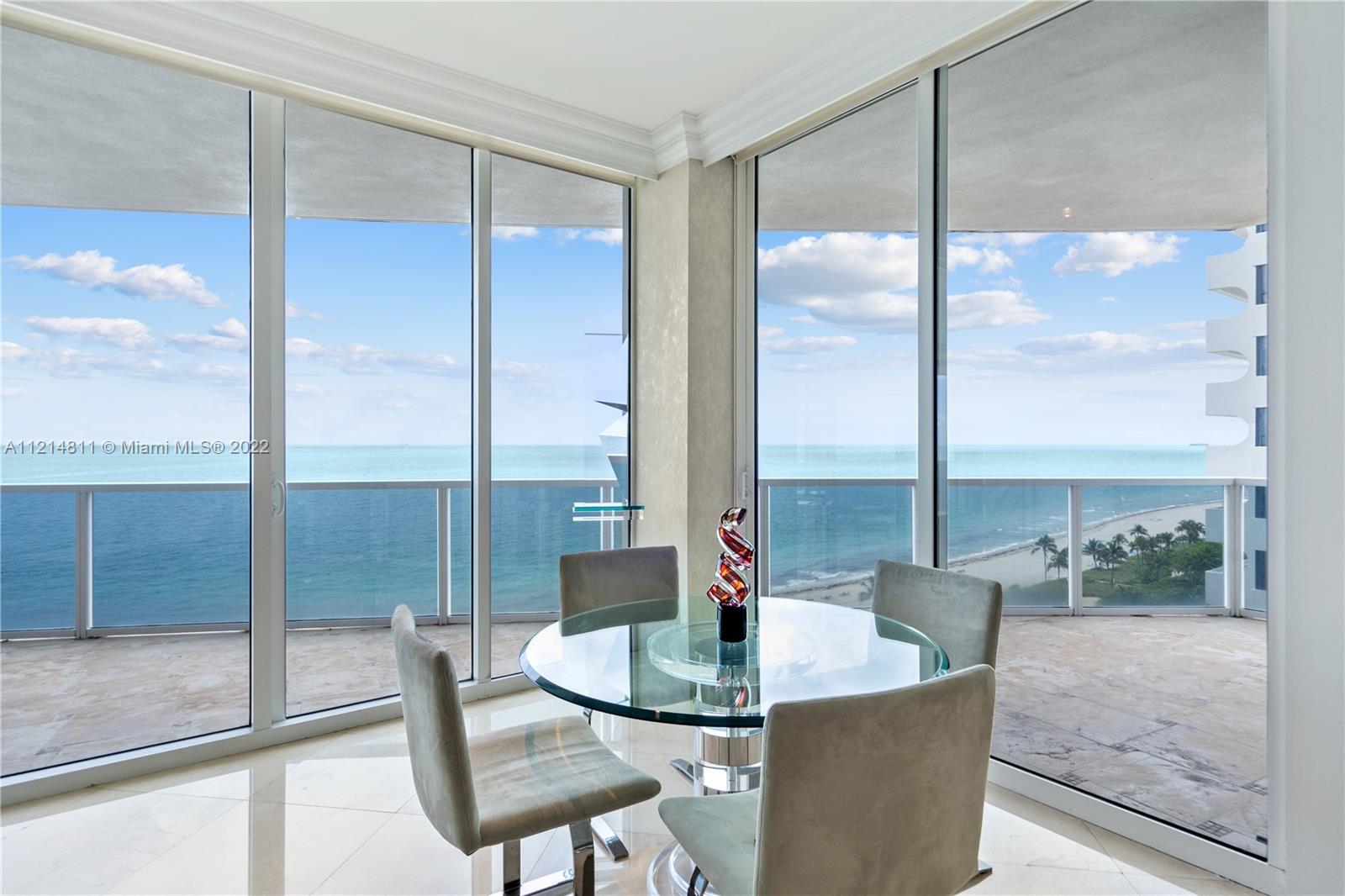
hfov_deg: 90.0
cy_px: 448
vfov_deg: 67.4
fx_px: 672
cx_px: 672
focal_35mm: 18
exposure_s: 1/40
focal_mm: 18
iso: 640
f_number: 8
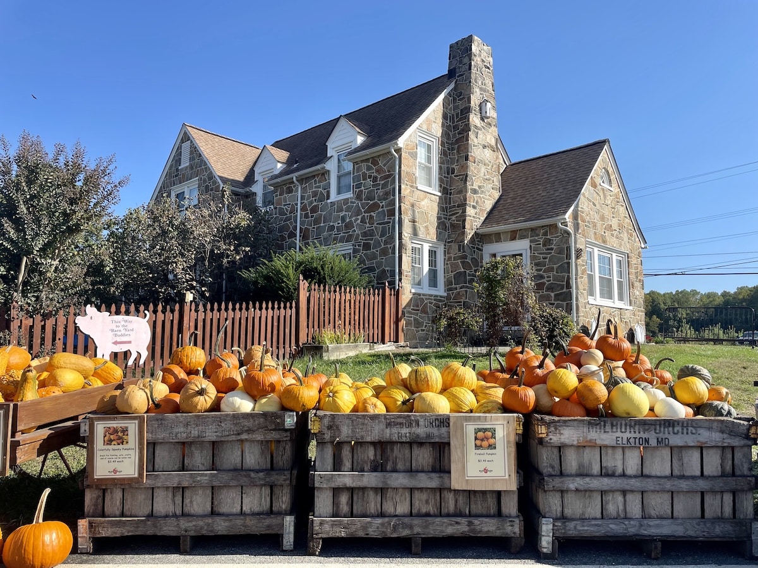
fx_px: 569
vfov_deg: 53.1
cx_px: 379
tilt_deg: +7.2
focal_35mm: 26
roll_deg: +0.3
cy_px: 284
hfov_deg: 67.3
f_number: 1.6
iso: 32
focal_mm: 4.2
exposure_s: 1/2132
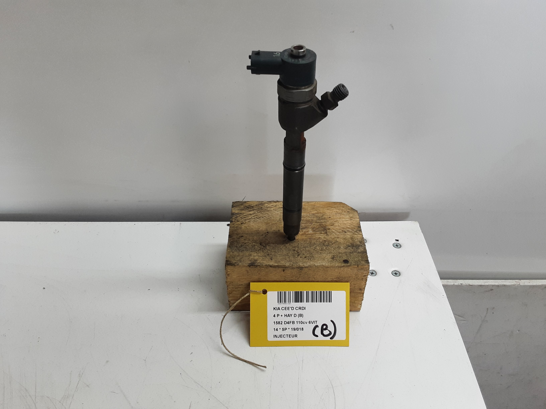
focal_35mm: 27
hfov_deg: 65.3
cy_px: 204
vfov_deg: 51.4
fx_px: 426
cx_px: 273
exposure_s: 1/50
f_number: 1.9
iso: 64
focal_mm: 2.91
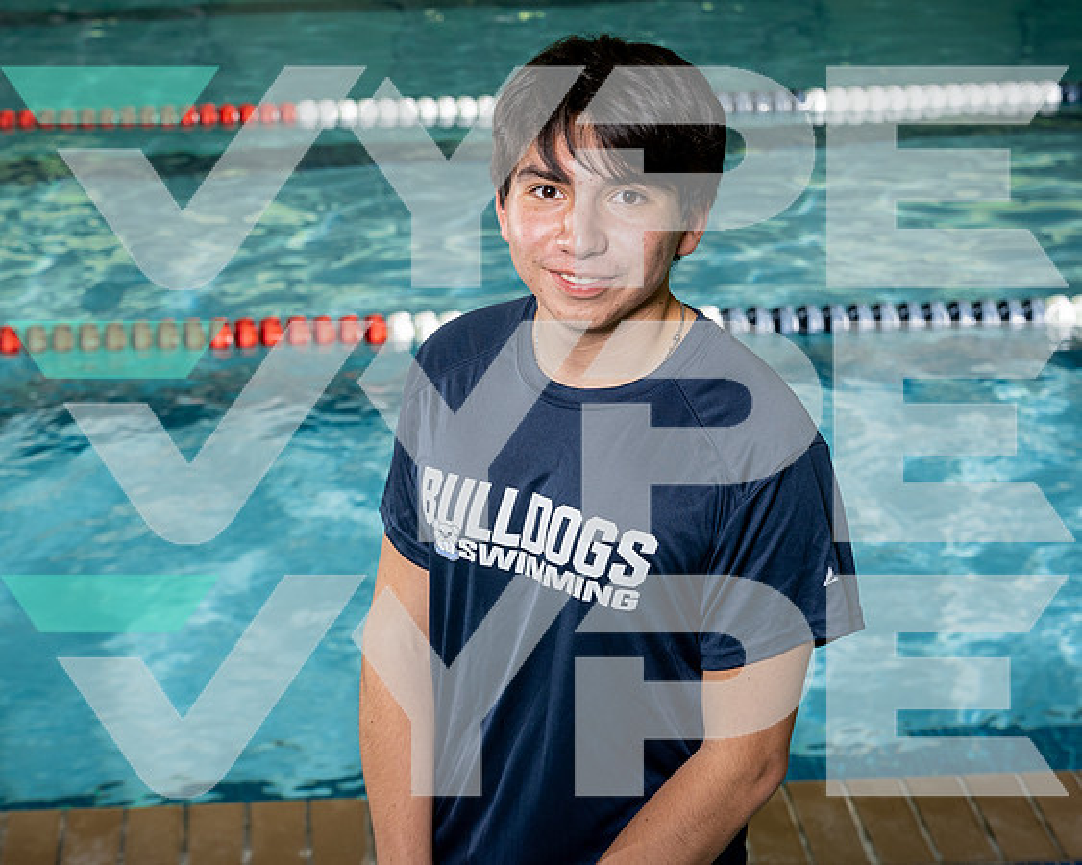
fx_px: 2389
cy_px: 528
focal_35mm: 75
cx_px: 447
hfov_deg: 25.5
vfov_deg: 20.5
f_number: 5
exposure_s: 1/250
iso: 400
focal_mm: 51
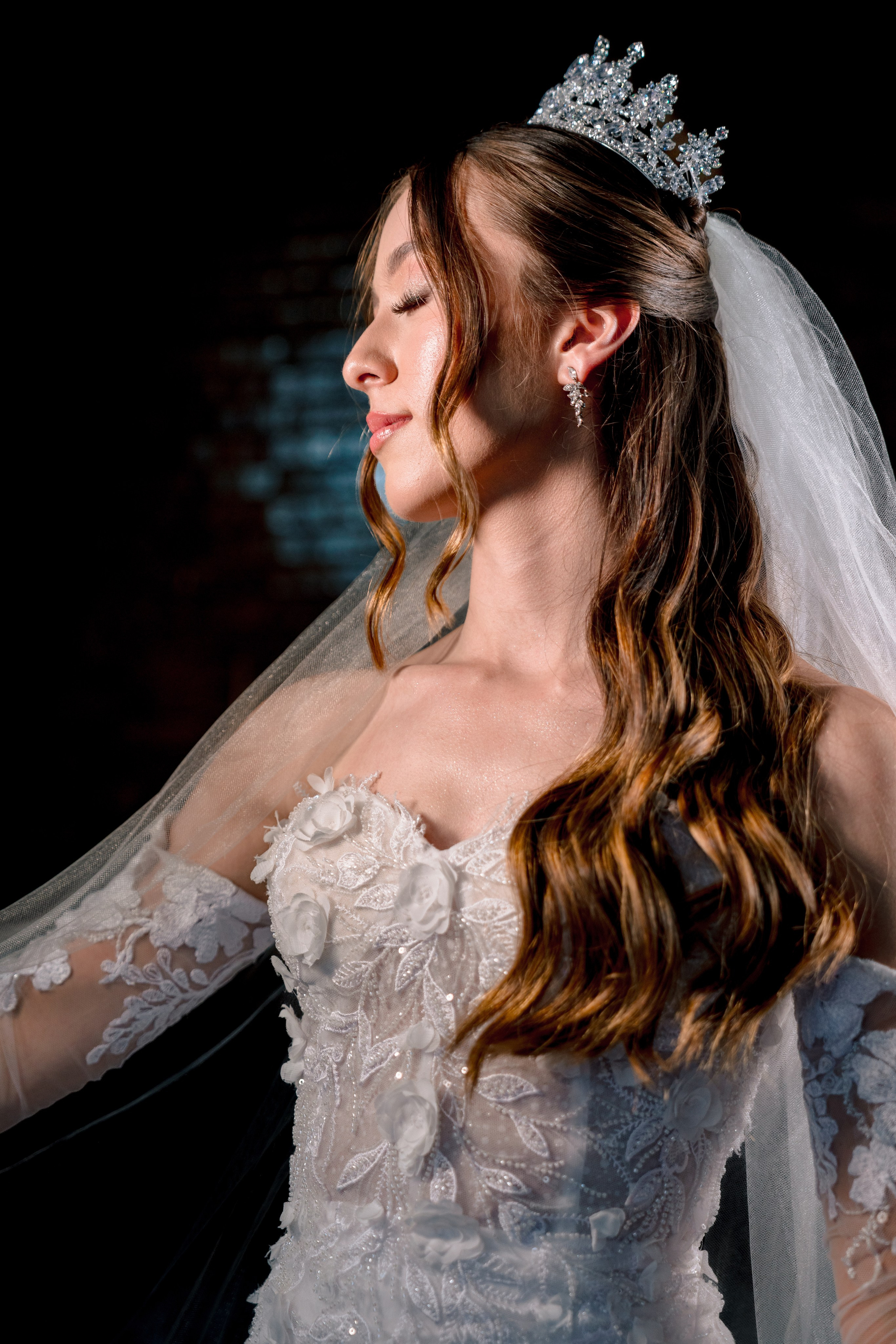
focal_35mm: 59
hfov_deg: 23.0
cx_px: 448
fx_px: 2202
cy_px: 672
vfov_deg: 33.9
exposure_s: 1/320
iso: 400
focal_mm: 59
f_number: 2.8
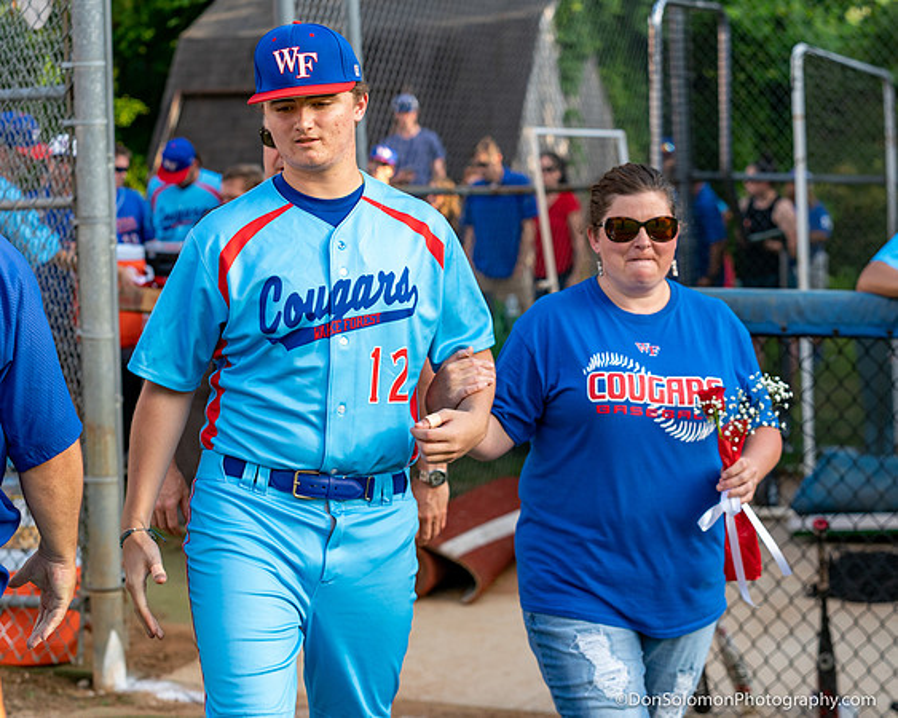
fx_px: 2297
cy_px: 324
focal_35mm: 86
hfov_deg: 22.1
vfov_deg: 17.8
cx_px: 449
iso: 1250
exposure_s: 1/1600
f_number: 4
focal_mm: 70
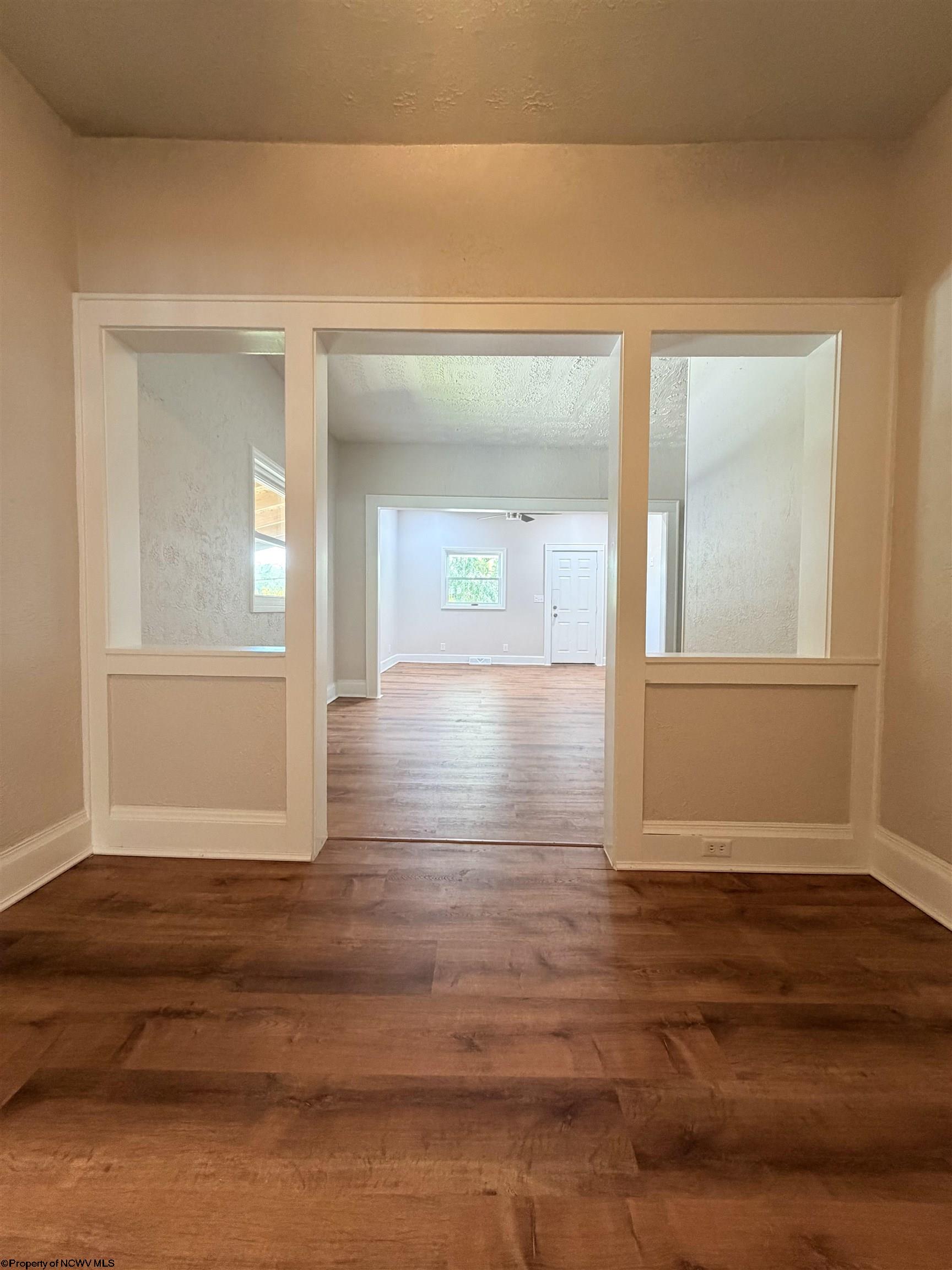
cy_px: 635
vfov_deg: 102.1
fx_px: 513
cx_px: 476
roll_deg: -0.7
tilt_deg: -1.6
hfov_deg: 85.7
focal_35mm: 14
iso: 500
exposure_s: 1/60
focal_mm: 2.22
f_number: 2.2
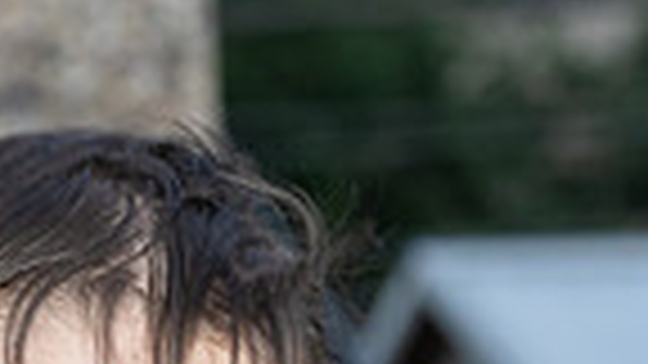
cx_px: 432
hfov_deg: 5.1
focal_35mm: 423
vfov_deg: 2.8
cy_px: 867
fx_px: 7268
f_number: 5.6
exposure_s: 1/60
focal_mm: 86
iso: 640
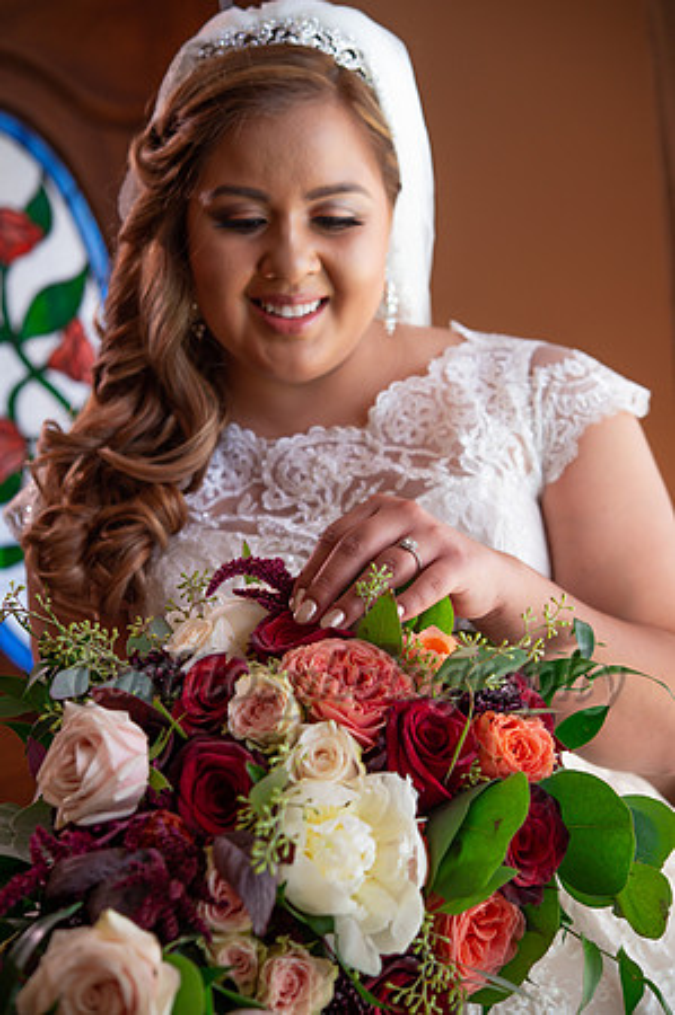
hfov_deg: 22.6
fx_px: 1691
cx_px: 338
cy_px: 508
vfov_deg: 33.4
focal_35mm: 60
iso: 400
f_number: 5.6
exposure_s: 1/60
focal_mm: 60
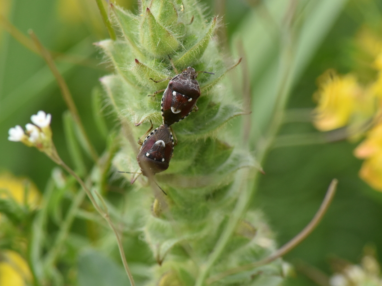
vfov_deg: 3.0
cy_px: 143
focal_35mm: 489
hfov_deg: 4.1
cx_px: 190
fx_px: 5397
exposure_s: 1/500
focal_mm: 300
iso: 1600
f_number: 18
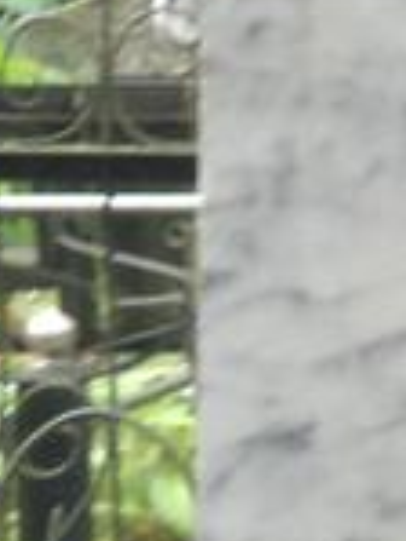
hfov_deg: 6.9
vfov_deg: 9.2
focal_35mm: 209
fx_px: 3264
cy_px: 871
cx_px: 761
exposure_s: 1/60
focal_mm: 5.99
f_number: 2.6
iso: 250
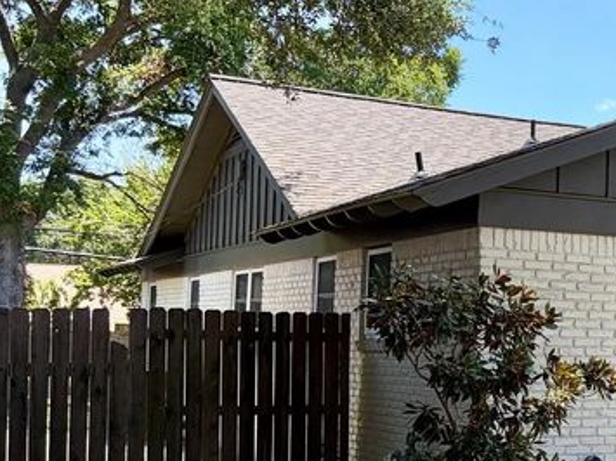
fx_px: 1334
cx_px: 878
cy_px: 291
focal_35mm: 75
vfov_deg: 19.6
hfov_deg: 22.2
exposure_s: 1/1239
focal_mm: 5.96
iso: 64
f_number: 1.6
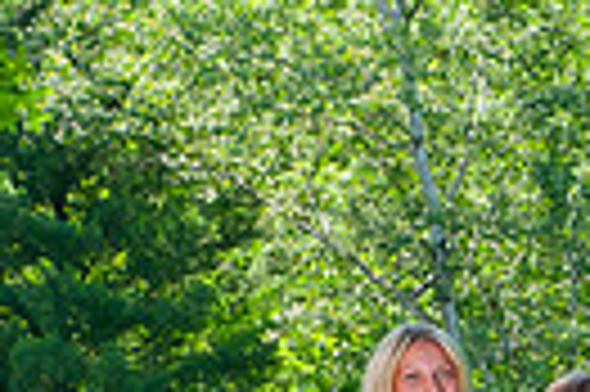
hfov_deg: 7.3
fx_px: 4469
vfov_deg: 5.0
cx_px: 1047
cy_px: 598
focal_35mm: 273
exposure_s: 1/160
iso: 640
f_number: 13
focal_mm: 48
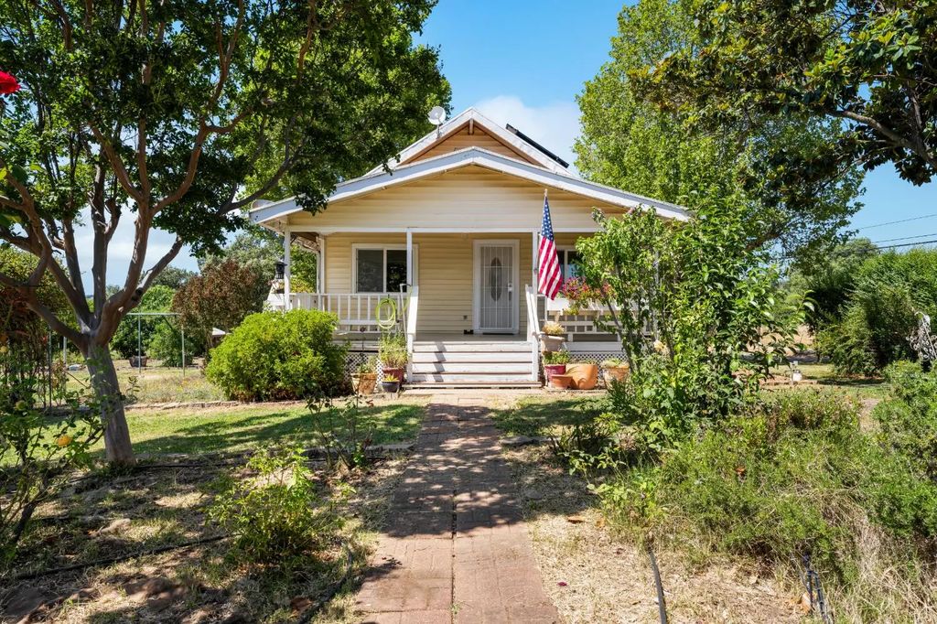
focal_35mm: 21
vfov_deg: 59.5
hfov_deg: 81.2
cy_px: 312
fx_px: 546
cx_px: 468
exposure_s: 1/80
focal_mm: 21
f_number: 8
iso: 250
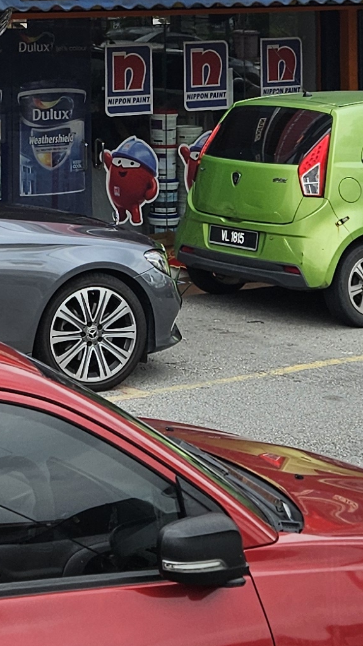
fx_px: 1678
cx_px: 23
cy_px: -77
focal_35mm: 98
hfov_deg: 12.2
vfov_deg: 20.7
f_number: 1.8
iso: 25
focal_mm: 5.4
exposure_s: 1/1120
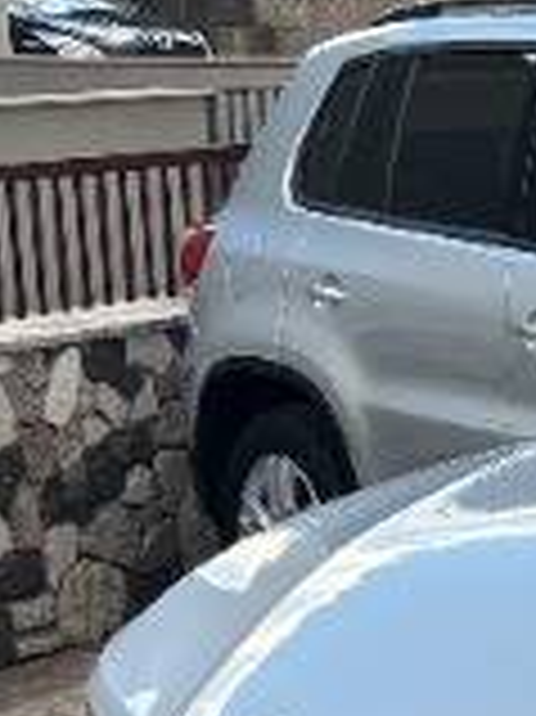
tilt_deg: -11.1
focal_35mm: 175
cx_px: 1520
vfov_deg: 11.2
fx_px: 3618
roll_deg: +1.2
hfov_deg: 7.6
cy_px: 630
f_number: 1.6
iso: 50
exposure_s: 1/697
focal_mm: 5.96
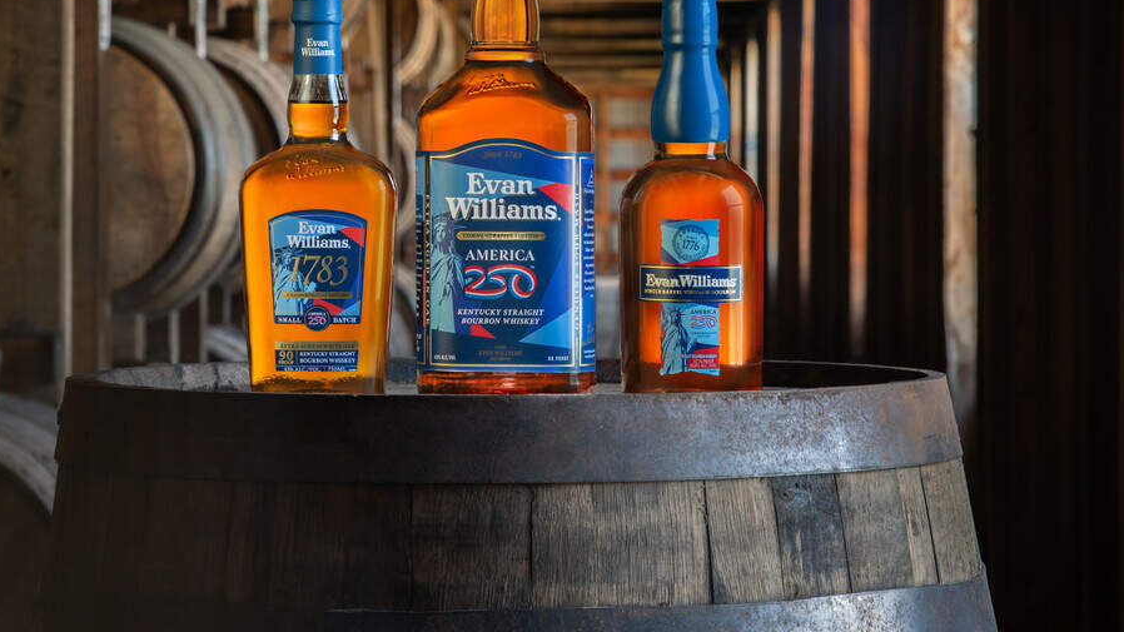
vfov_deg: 9.1
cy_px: 162
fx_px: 3964
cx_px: 504
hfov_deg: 16.1
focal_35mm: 133
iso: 64
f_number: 11
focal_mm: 95
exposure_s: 1
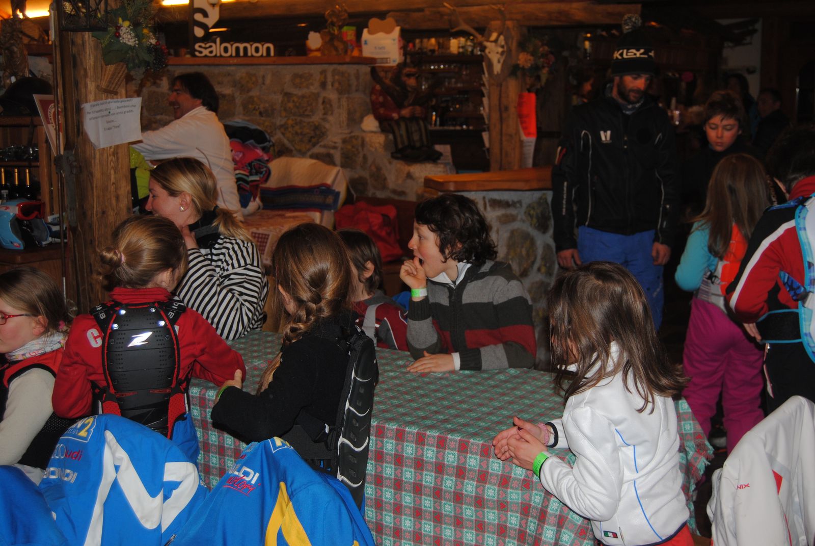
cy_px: 273
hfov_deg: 41.1
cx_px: 408
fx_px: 1088
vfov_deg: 28.2
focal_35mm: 48
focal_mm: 32
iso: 200
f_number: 4.5
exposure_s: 1/60
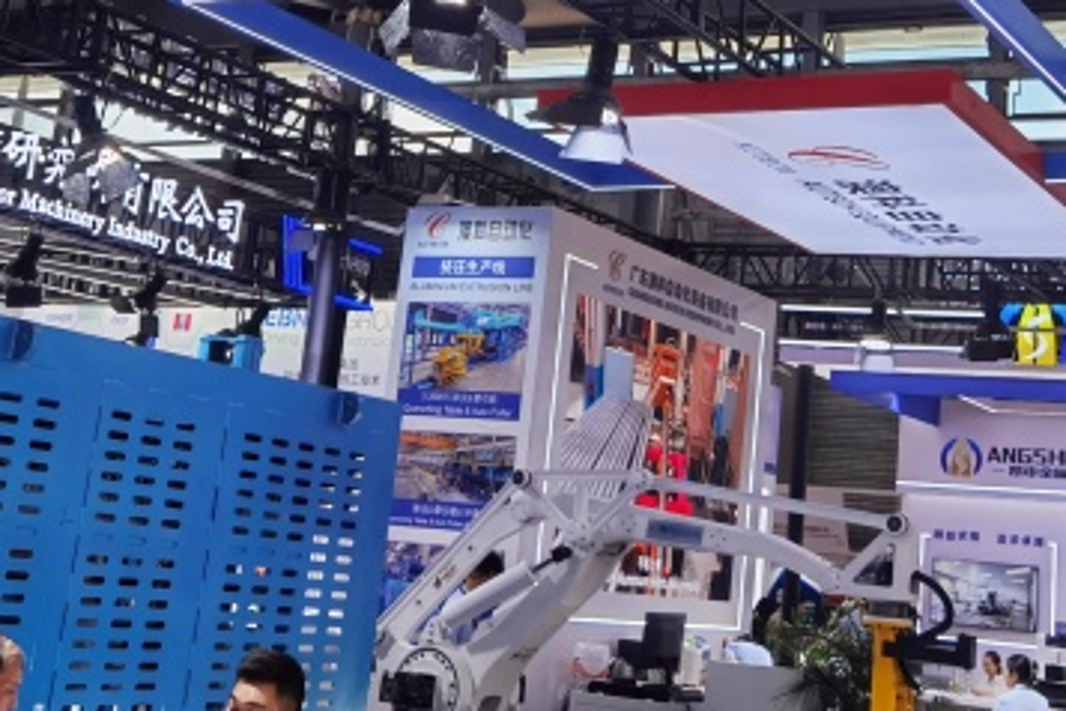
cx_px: 627
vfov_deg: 20.8
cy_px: -12
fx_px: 1865
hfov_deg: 31.8
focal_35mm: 63
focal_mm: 6.71
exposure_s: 1/775
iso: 50
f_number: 1.9
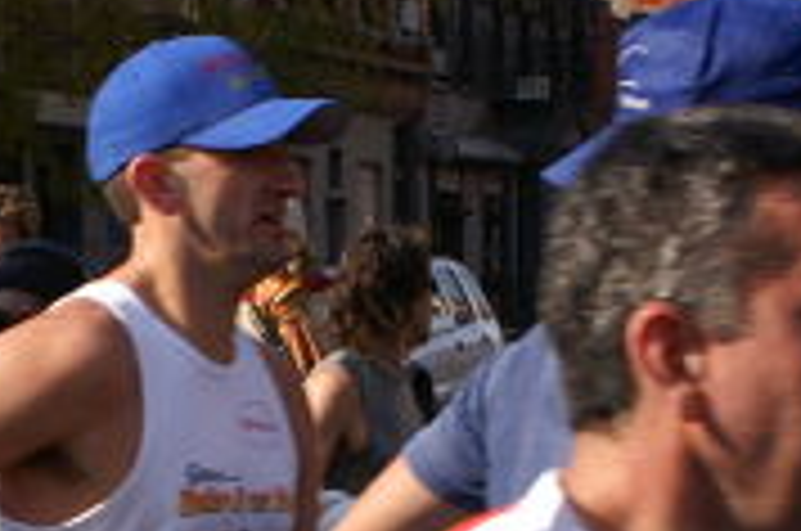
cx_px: 286
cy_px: 511
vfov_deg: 7.8
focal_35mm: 175
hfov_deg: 11.8
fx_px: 3887
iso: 100
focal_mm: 26
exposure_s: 1/350
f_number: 6.7
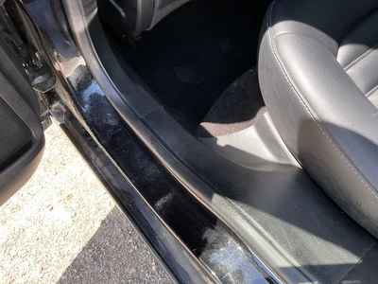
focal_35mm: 28
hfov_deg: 63.4
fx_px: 306
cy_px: 142
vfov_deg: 49.7
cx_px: 189
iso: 50
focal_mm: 3
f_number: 1.8
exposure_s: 1/122
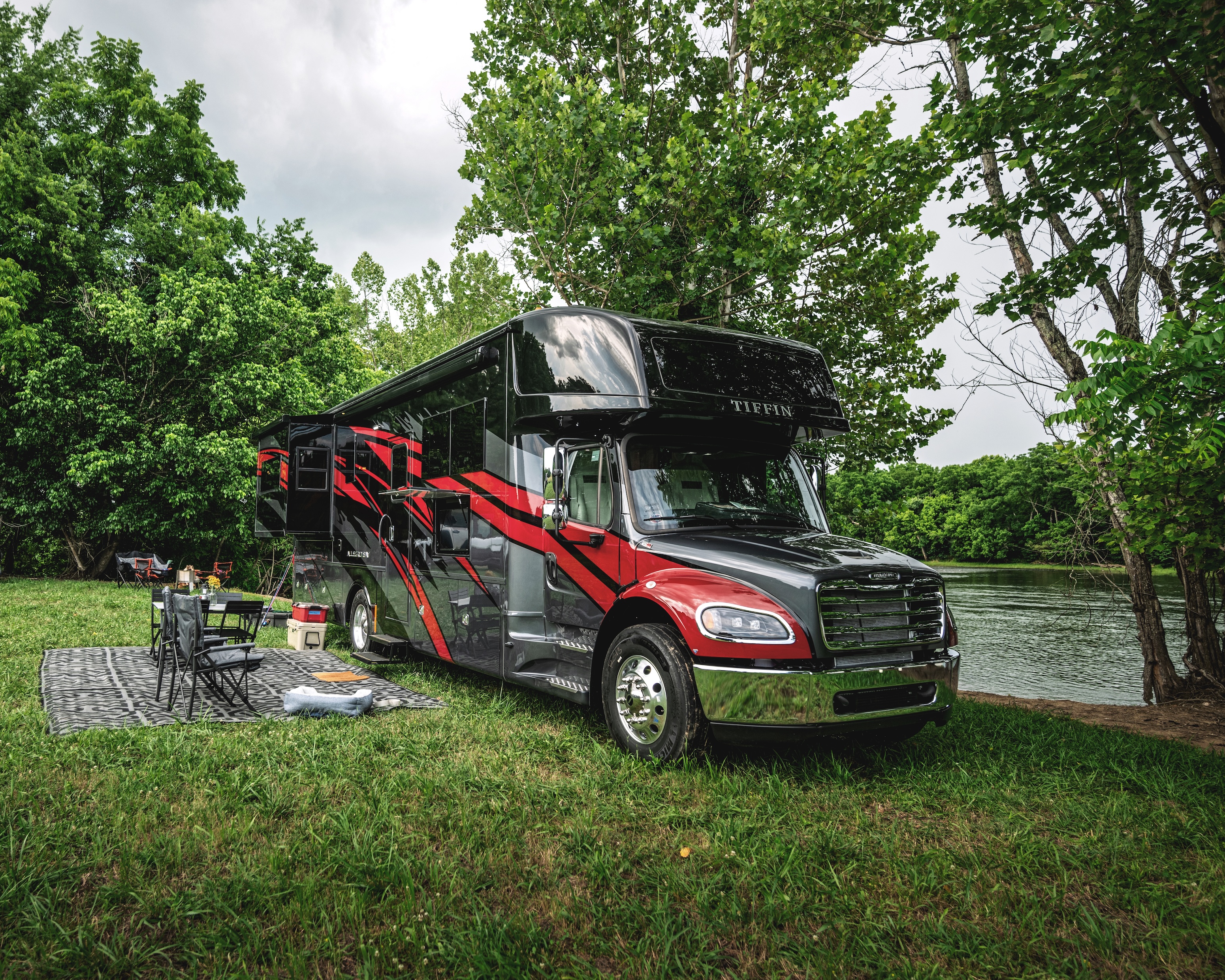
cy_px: 499
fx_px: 834
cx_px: 476
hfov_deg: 71.6
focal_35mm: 23
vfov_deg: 60.9
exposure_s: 1/250
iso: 100
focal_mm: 19
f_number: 4
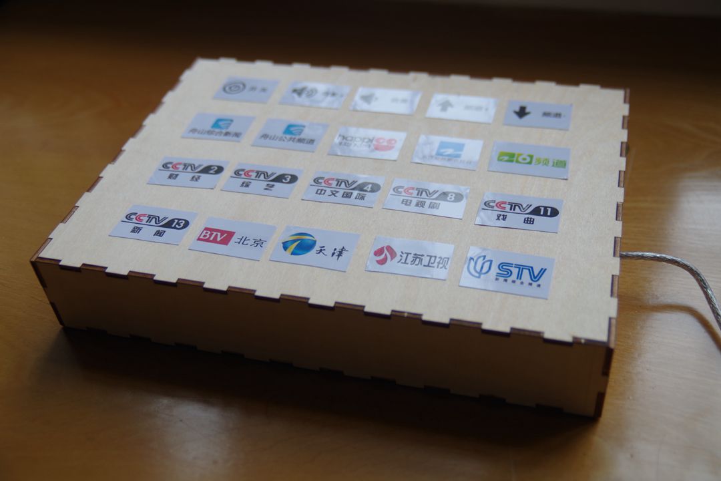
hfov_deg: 46.4
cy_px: 240
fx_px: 841
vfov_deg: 31.9
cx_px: 360
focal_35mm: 42
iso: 100
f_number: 3.2
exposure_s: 1/60
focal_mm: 28
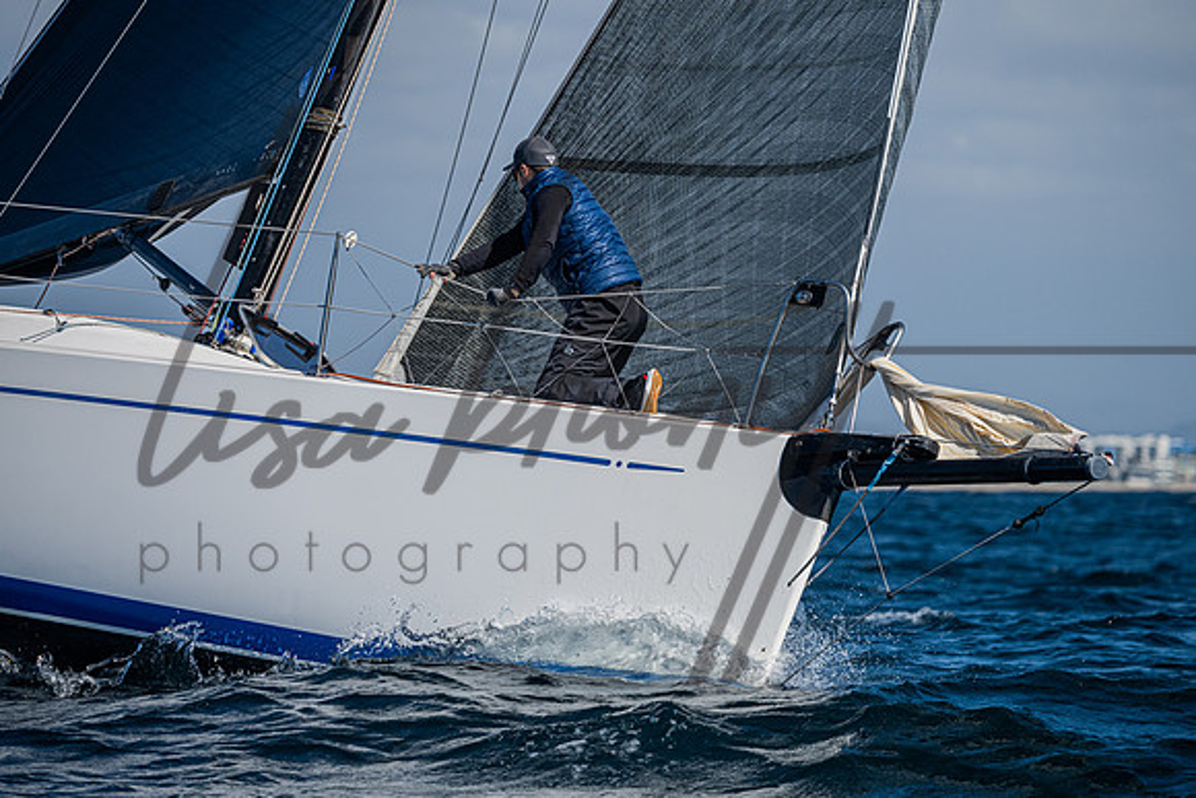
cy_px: 393
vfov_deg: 5.0
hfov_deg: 7.4
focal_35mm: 277
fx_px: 9221
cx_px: 607
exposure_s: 1/6400
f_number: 5
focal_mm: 230
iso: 400
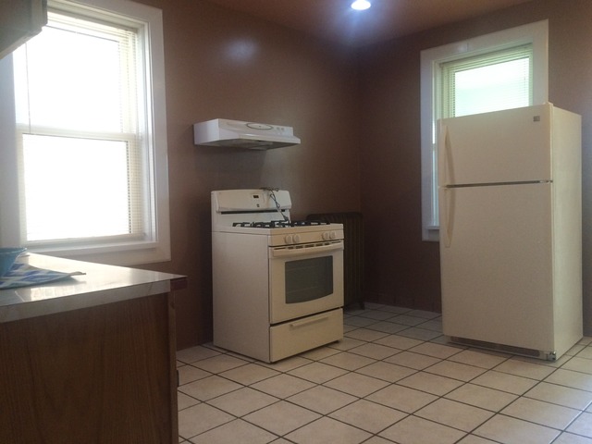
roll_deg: +1.8
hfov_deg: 61.7
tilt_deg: -2.4
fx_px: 496
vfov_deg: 48.2
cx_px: 296
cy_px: 222
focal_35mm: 29
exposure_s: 1/30
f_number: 2.2
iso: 50
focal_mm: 4.15
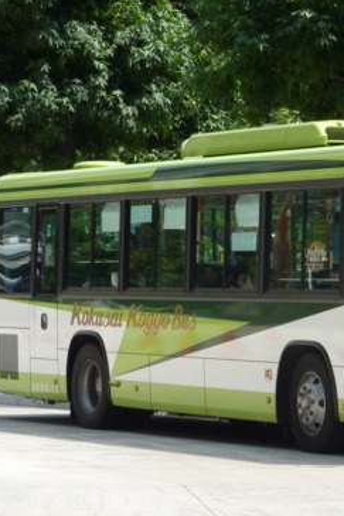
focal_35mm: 178
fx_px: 2554
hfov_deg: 7.7
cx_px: 328
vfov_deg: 11.6
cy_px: 259
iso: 80
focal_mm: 17
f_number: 4.3
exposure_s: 1/250
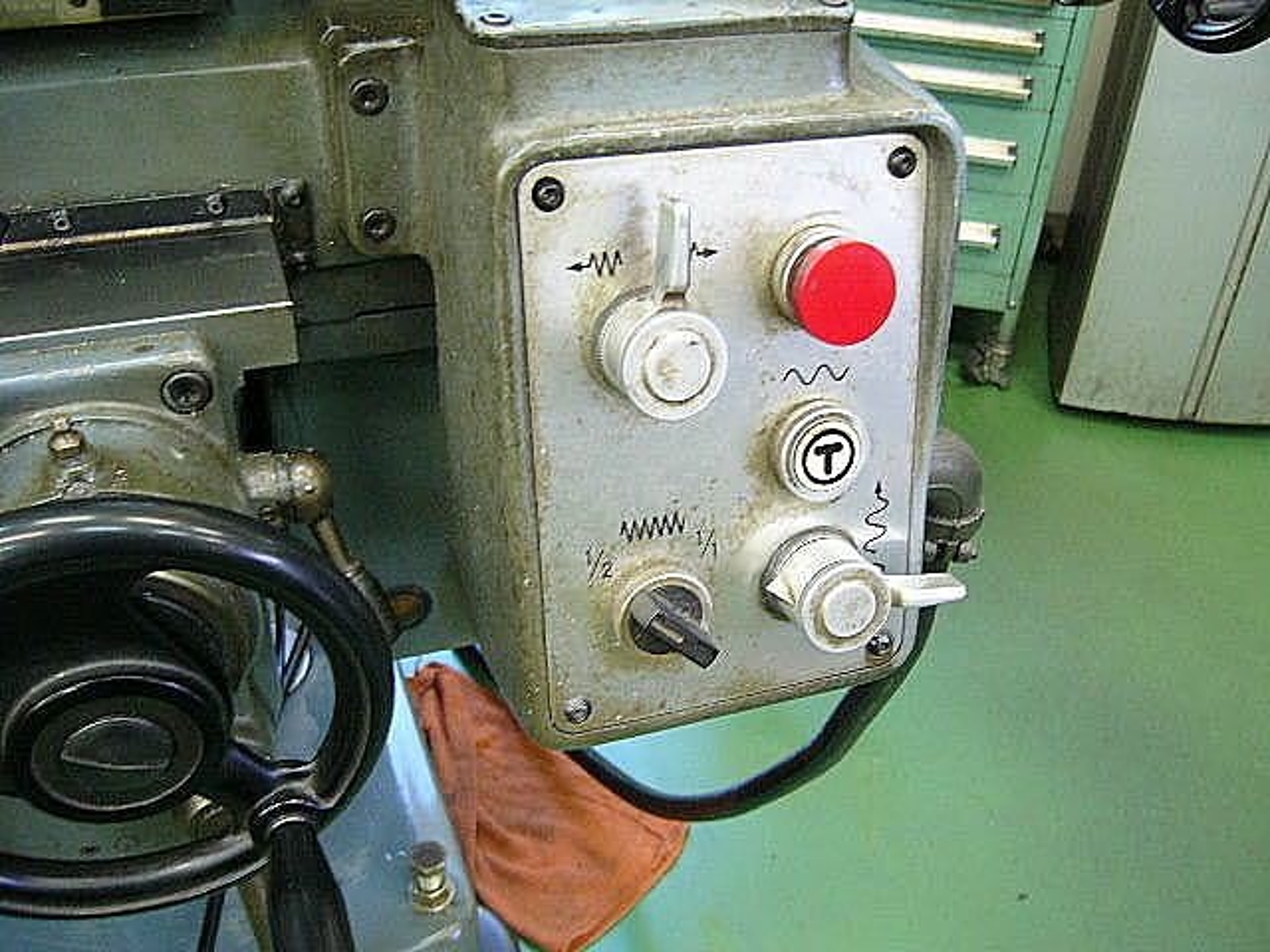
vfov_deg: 40.7
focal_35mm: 35
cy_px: 476
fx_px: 1284
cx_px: 635
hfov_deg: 52.6
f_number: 2.8
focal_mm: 5.8
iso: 200
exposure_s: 1/10
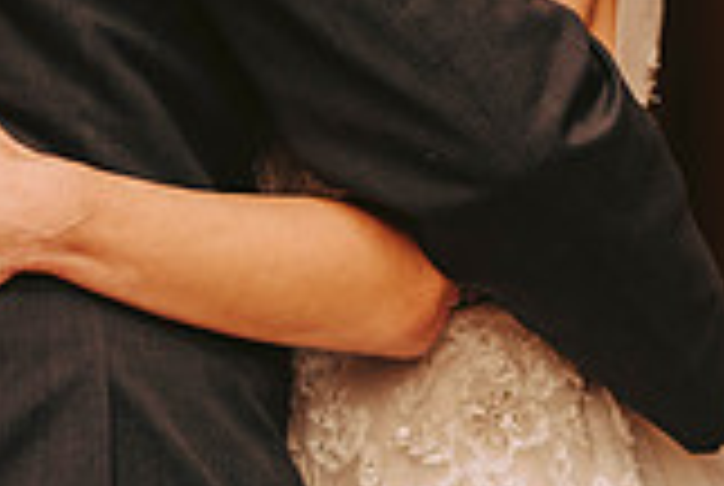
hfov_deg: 5.4
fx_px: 7616
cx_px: 391
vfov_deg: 3.6
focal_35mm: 378
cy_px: -254
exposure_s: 1/60
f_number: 2.8
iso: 800
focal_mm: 105
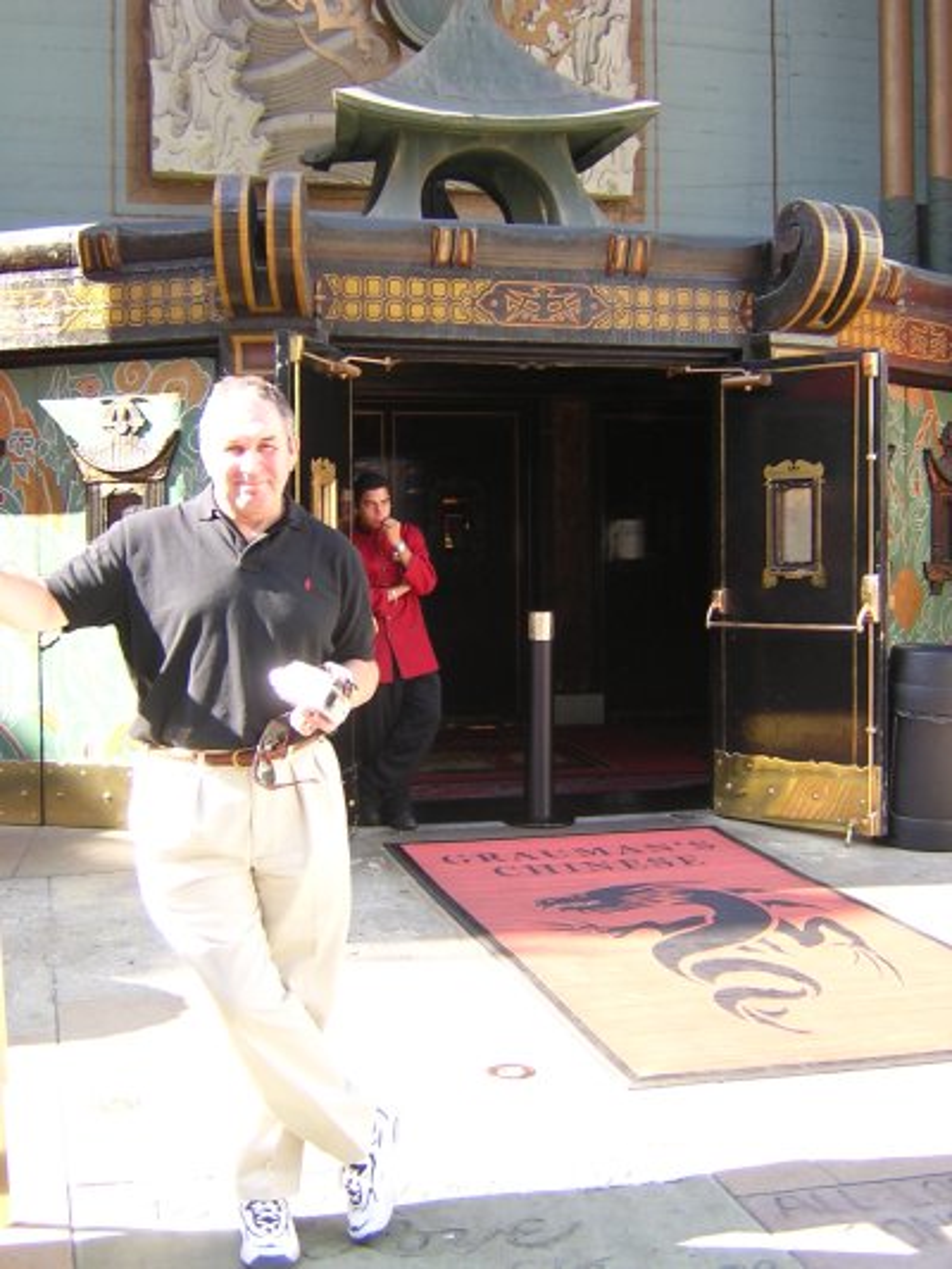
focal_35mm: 43
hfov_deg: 33.6
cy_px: 634
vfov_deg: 43.8
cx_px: 476
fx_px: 1576
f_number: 2.8
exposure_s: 1/66.5
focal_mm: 5.6
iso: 100
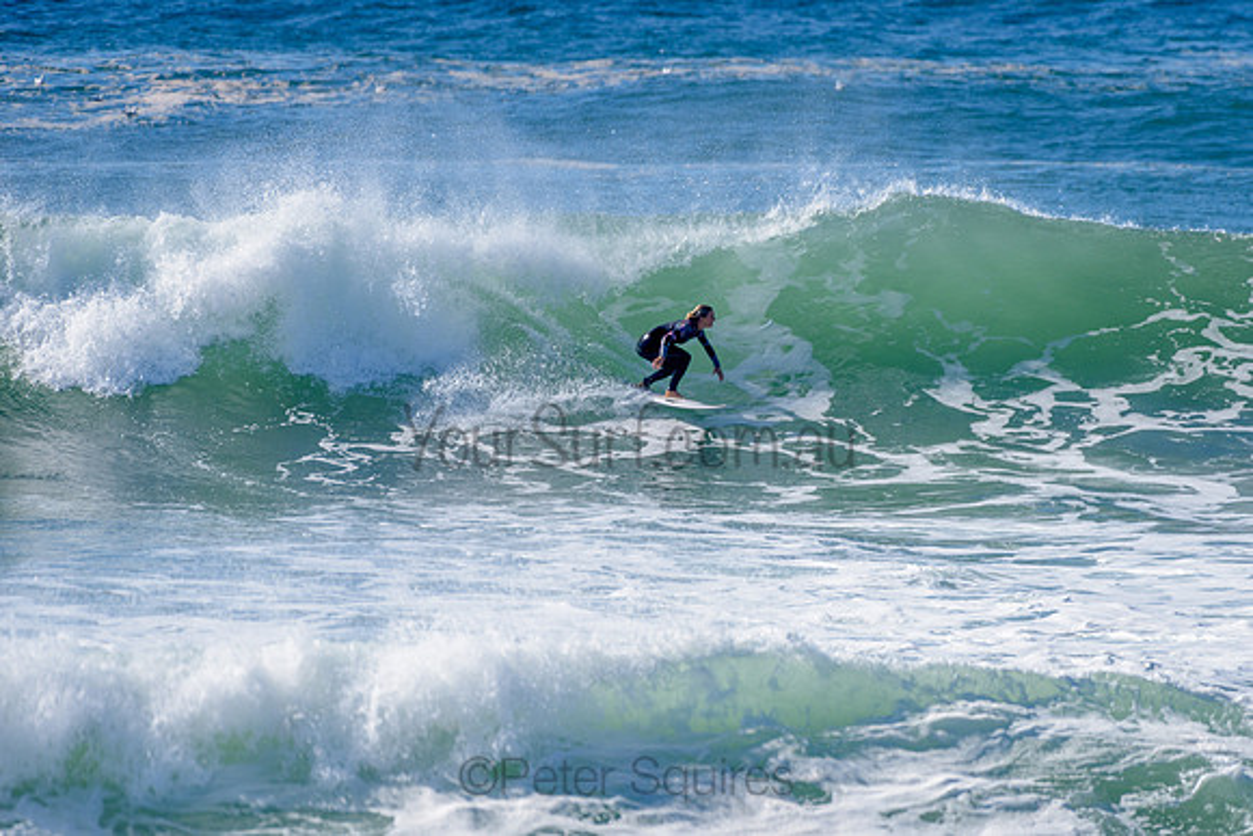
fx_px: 19262
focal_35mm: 553
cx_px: 687
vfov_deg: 2.5
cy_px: 383
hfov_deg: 3.7
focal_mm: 500
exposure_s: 1/2000
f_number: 5.6
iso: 180
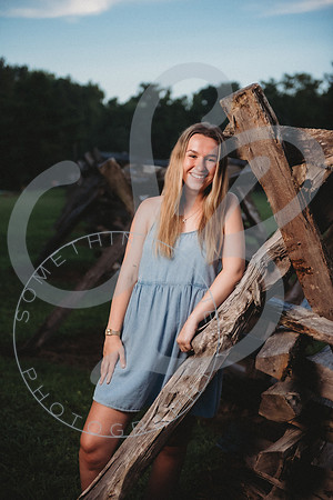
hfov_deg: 22.6
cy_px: 250
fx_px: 832
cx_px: 166
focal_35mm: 60
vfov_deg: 33.4
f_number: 2.8
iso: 400
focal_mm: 60
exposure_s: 1/1600
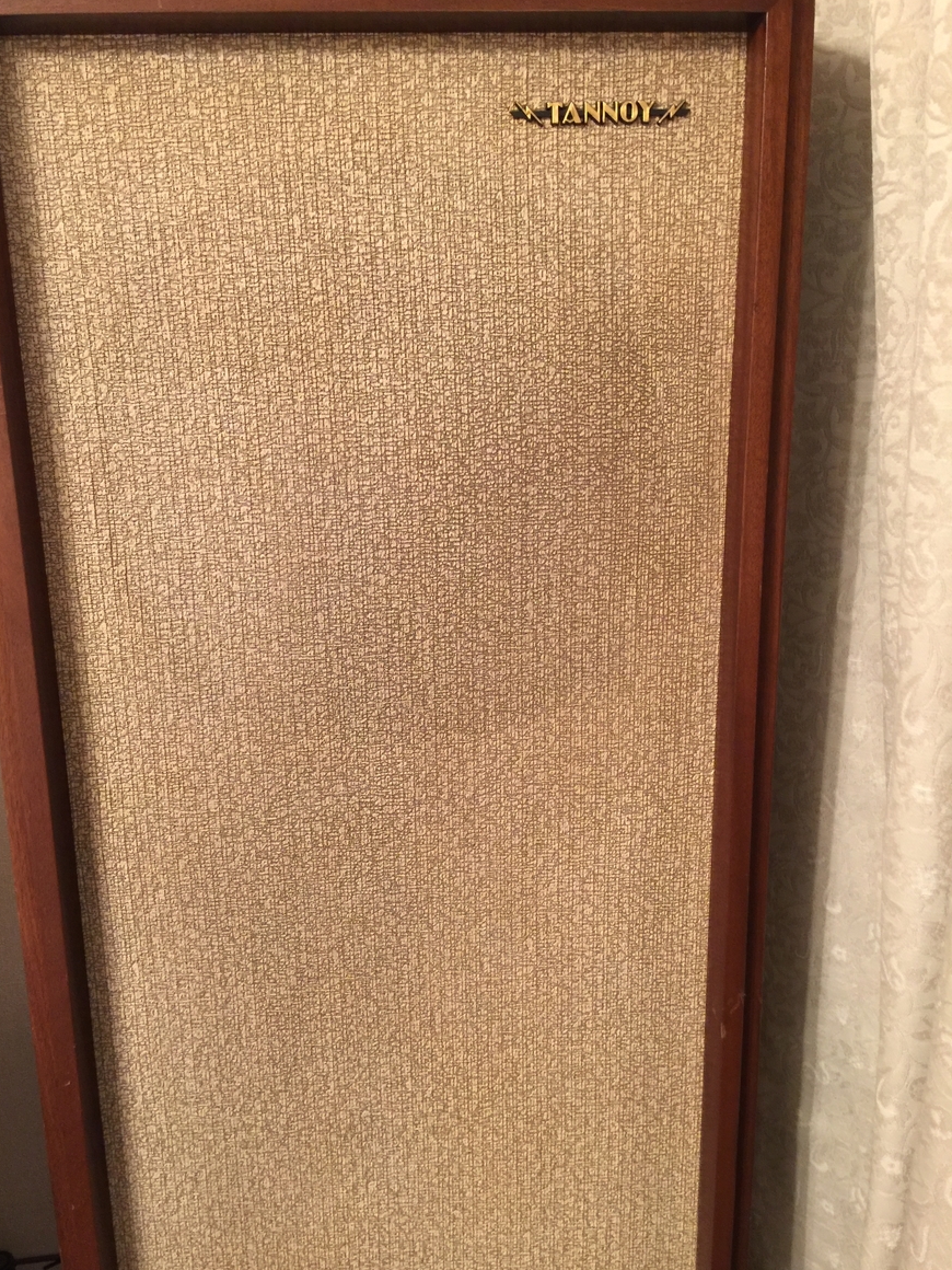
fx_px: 1100
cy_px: 647
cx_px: 461
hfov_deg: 46.8
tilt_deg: -13.2
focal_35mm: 30
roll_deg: +0.5
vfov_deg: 60.0
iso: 64
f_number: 2.2
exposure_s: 1/4
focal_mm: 4.15
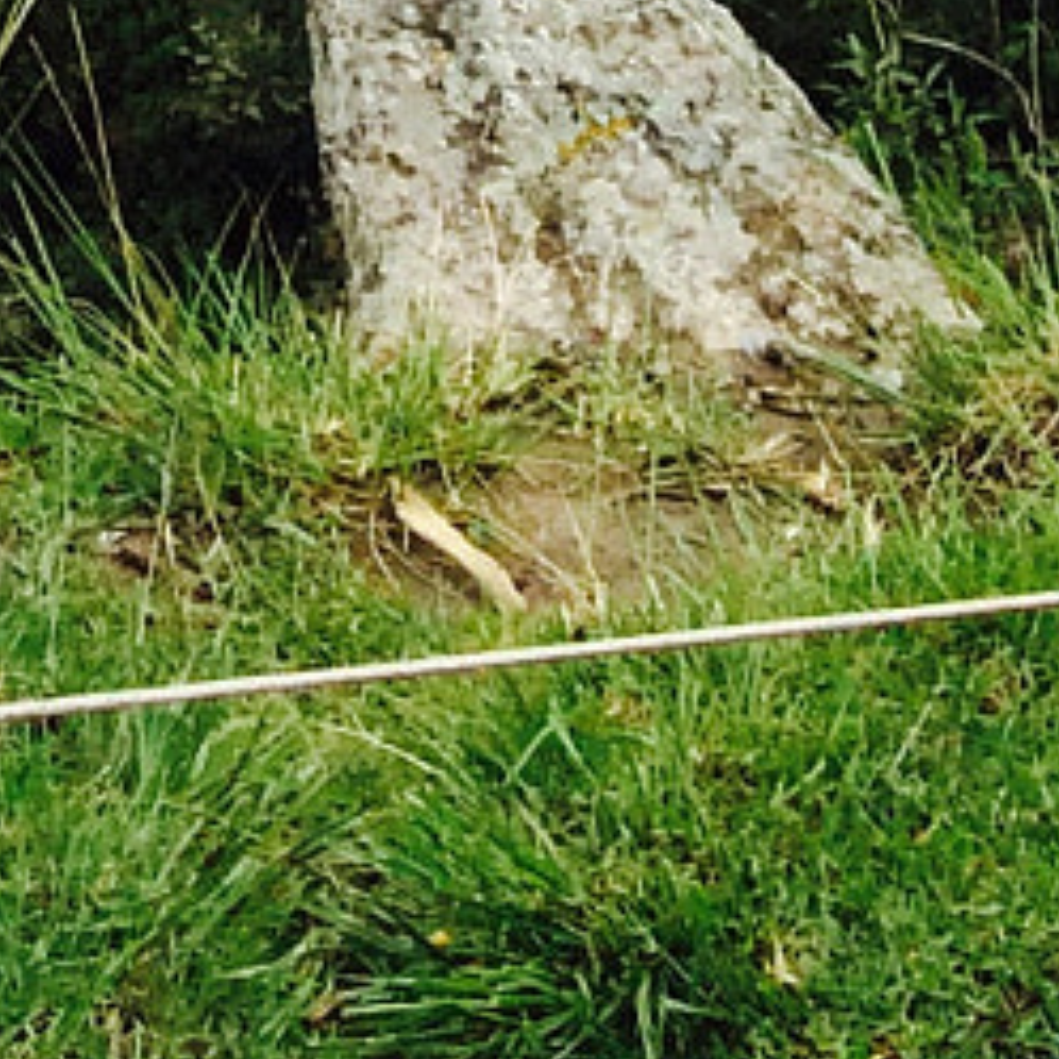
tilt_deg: -10.3
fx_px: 5711
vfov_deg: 8.5
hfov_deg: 10.4
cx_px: -259
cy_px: -2297
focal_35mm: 165
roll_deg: -0.6
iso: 32
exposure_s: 1/1466
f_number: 2.2
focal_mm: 4.15
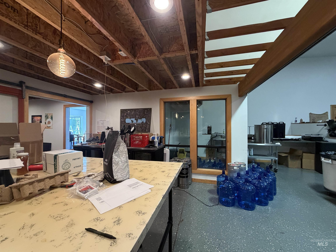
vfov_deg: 85.7
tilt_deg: +0.2
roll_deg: +0.5
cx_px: 168
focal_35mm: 14
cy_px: 126
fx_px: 136
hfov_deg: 102.1
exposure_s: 1/60
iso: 400
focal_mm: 2.22
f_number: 2.2
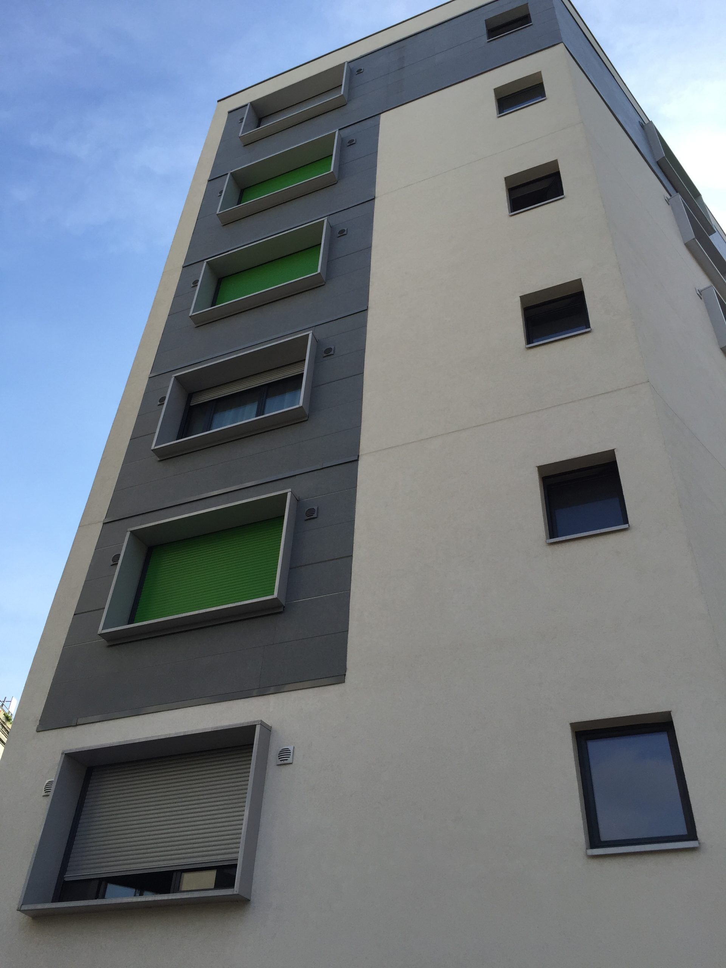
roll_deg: -4.8
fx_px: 811
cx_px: 363
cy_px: 484
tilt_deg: +42.4
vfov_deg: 61.7
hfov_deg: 48.2
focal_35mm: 29
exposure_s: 1/1041
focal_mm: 4.15
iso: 32
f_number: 2.2
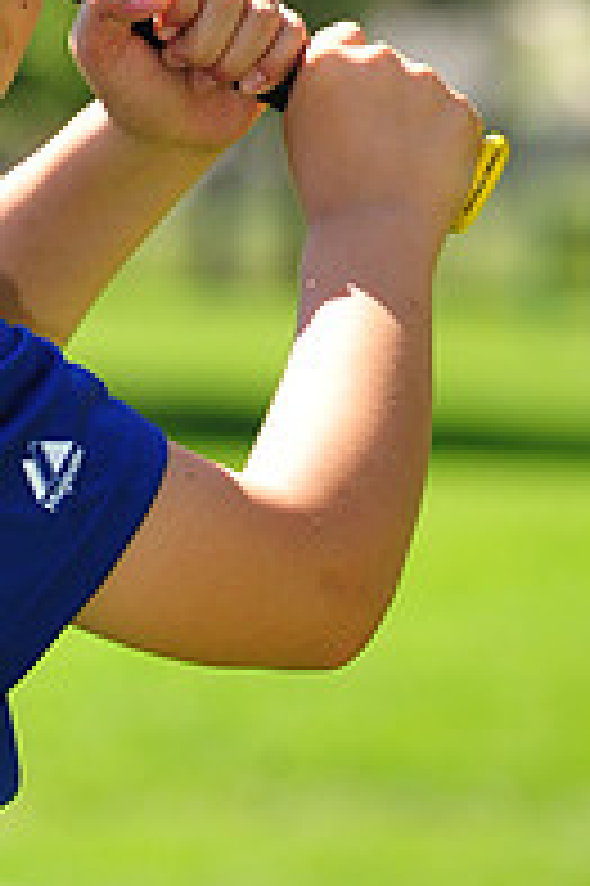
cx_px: -140
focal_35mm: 456
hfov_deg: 3.0
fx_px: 11229
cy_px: -270
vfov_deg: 4.5
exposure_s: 1/400
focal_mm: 155
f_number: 5.6
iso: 200
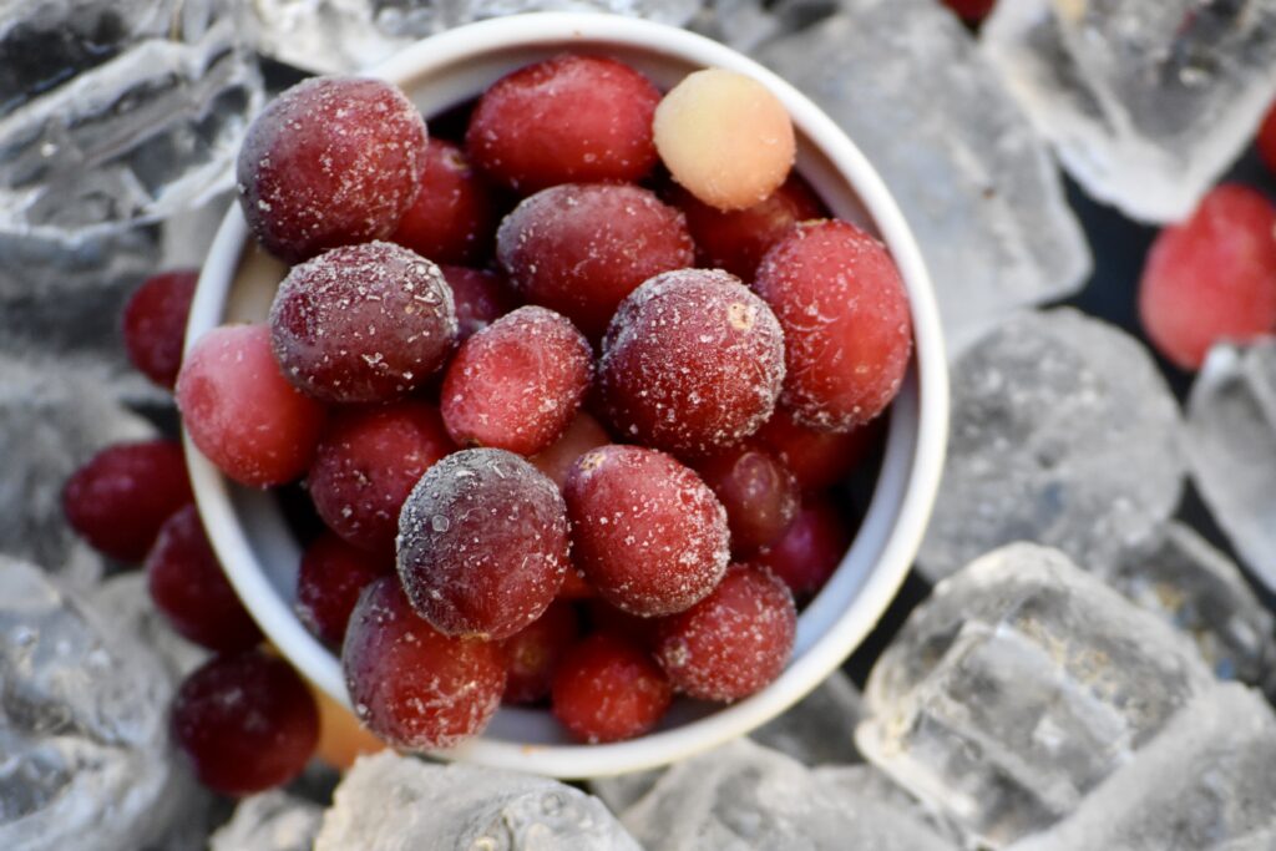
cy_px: 426
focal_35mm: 218
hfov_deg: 9.5
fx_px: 7710
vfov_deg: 6.3
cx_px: 638
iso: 1800
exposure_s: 1/500
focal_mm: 145
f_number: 5
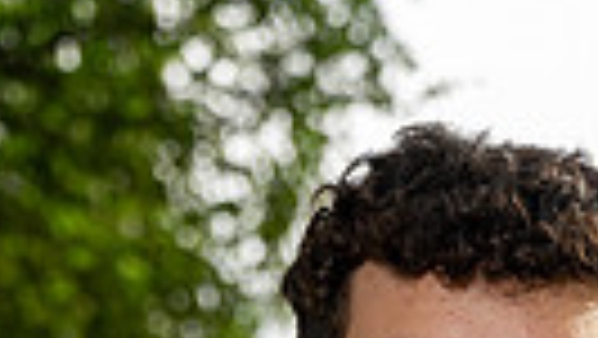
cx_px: 427
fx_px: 3046
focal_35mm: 192
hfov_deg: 11.2
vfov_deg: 5.9
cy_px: 982
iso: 125
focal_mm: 54
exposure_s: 1/250
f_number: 4
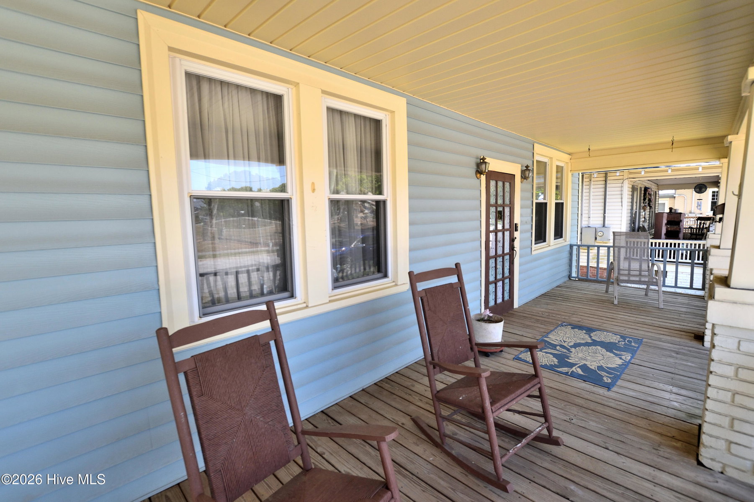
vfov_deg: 77.3
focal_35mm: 15
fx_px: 314
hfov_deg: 100.4
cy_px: 251
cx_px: 377
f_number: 7.1
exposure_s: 1/200
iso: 400
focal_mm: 10
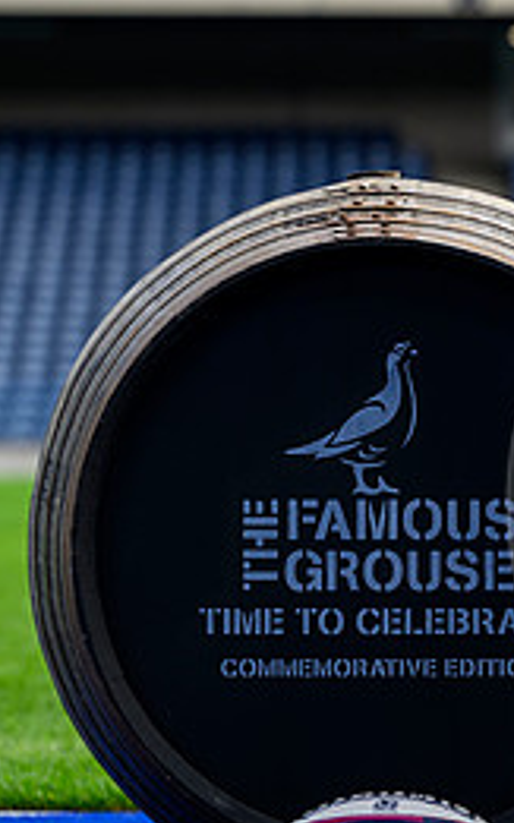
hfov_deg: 4.2
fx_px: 6974
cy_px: 453
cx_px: 818
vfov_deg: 6.8
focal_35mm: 311
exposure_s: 1/200
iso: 125
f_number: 4
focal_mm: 130
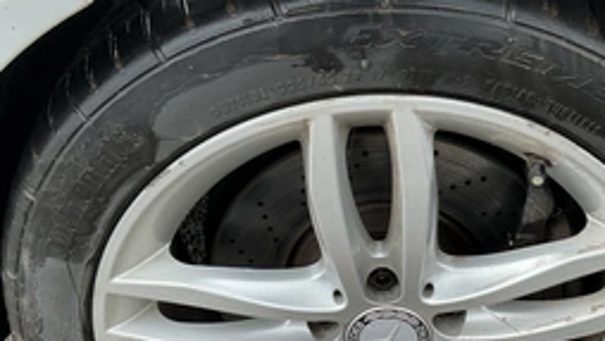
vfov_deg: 24.4
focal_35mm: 48
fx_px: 770
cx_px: 407
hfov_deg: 42.3
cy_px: 289
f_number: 1.8
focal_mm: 3
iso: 25
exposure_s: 1/383
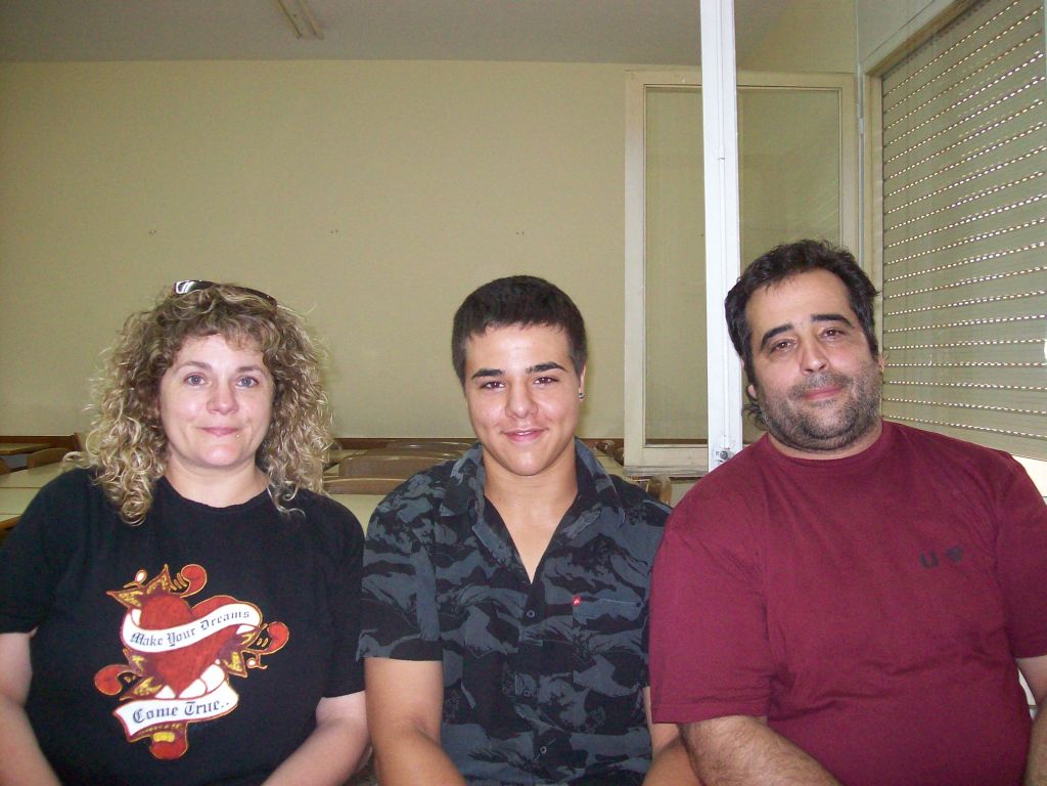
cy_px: 393
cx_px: 524
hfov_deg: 51.4
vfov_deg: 39.7
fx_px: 1089
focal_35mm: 36
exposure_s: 1/64
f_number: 2.7
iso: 200
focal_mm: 6
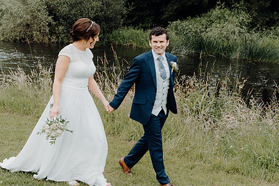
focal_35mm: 54
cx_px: 101
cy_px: 91
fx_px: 419
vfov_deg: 25.1
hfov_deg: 36.6
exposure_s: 1/200
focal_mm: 37
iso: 125
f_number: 5
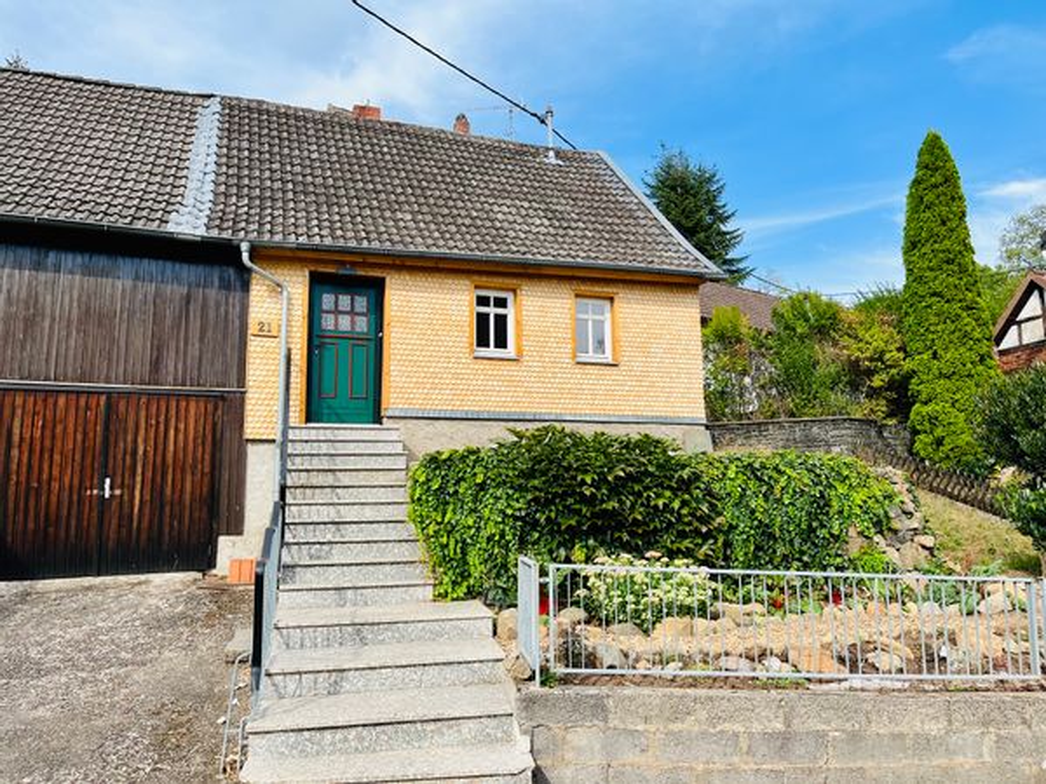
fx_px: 786
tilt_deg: +9.4
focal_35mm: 26
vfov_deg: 53.1
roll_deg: +1.6
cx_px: 523
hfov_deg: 67.3
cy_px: 392
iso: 50
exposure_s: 1/1600
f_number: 1.6
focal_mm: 5.1
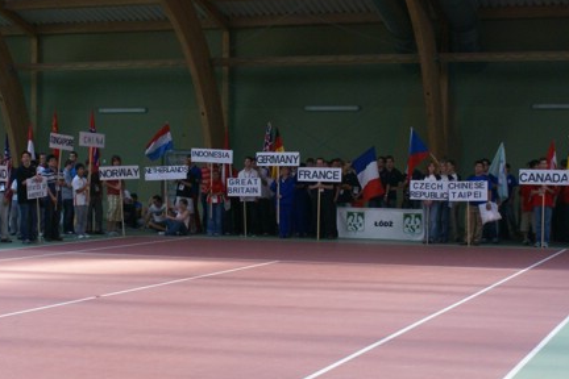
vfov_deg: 18.7
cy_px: 224
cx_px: 273
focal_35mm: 73
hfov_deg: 27.7
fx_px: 1154
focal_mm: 30
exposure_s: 1/80
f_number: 5.6
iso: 400
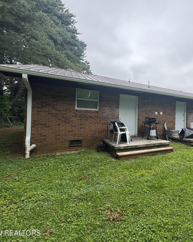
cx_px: 155
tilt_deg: +0.6
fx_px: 136
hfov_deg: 64.5
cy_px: 118
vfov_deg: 83.3
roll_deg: -0.7
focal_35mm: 19
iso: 40
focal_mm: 2.22
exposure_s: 1/212
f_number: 2.2
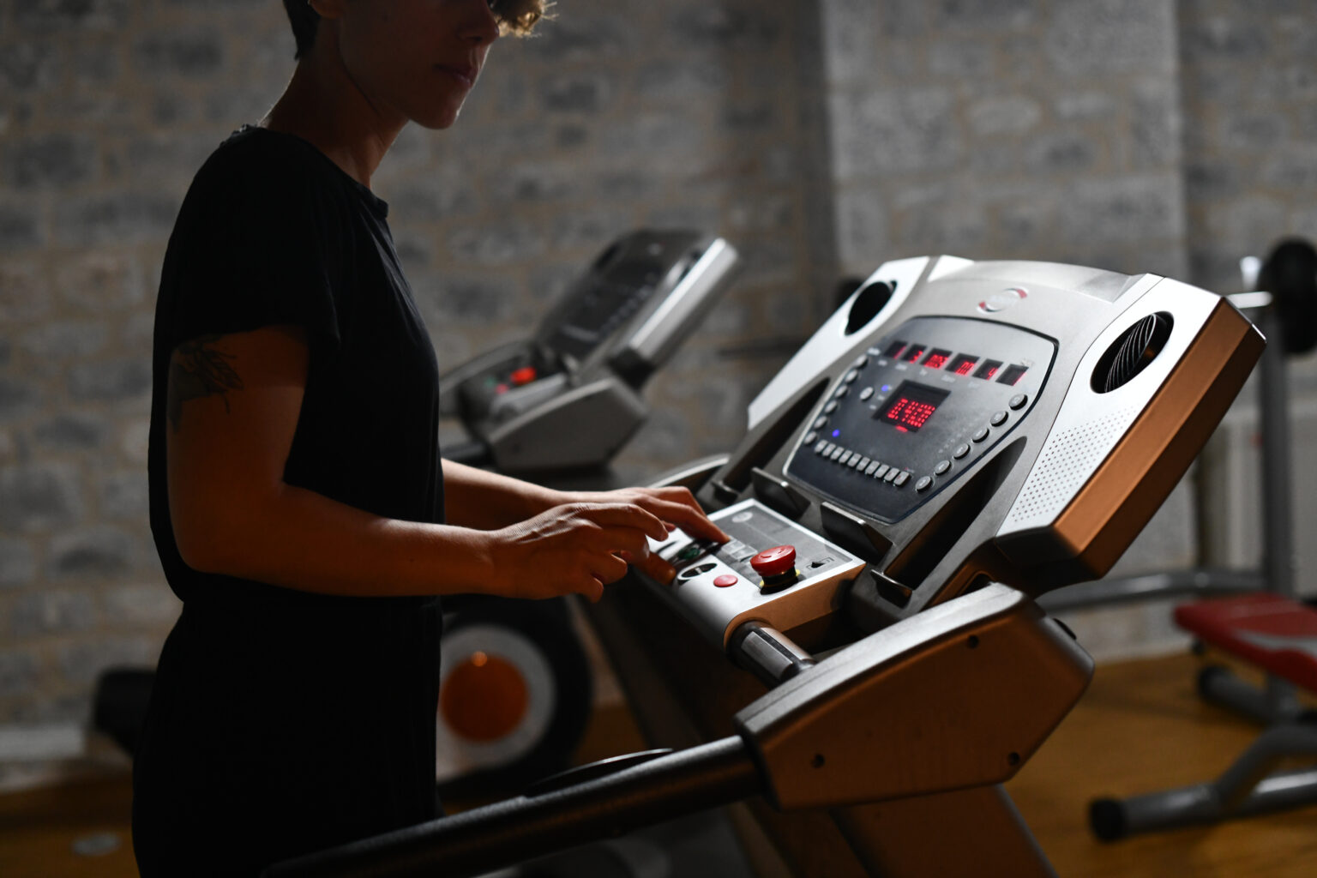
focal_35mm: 50
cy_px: 439
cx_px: 658
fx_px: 1829
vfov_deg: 27.0
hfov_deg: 39.6
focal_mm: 50
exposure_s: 1/125
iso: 1600
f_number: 3.2
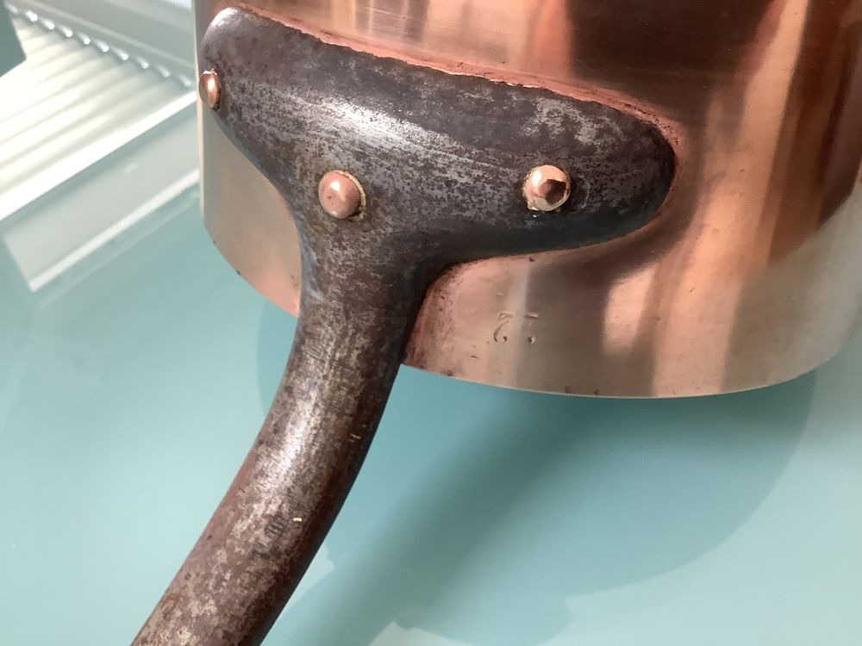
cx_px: 431
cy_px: 323
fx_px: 772
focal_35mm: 31
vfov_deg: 45.4
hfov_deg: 58.4
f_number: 2.4
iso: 125
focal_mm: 3.3
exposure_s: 1/50
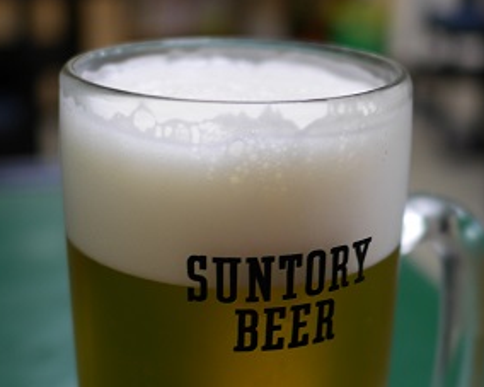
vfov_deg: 22.9
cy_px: 292
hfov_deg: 28.7
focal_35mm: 66
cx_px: 254
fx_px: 945
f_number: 1.7
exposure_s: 1/100
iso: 200
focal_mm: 15
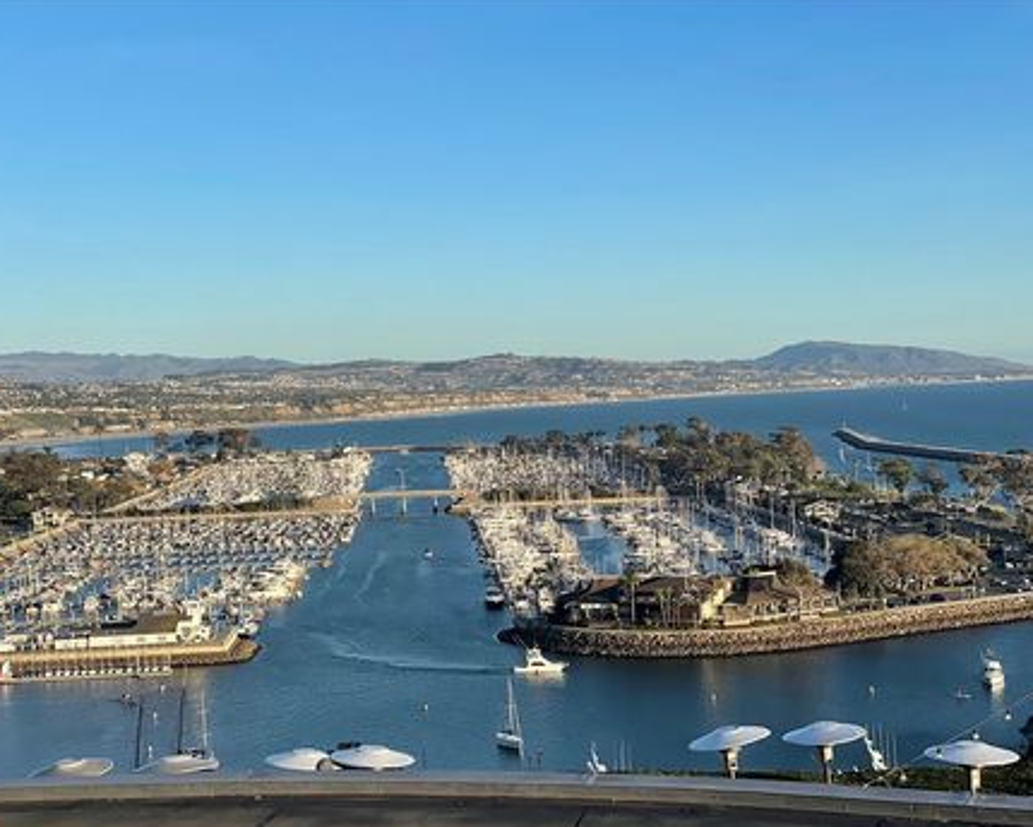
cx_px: 490
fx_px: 1804
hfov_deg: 32.0
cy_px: 441
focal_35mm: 59
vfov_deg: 25.8
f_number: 2
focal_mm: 6
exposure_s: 1/1229
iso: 25
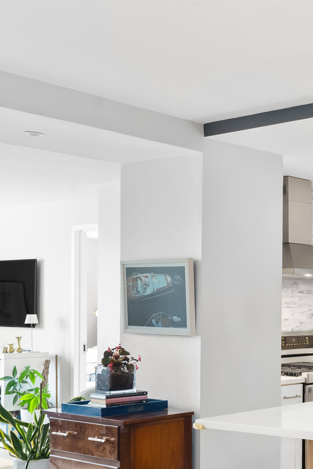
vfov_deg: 37.6
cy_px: 327
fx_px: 678
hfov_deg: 20.1
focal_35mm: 52
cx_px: 539
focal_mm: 17
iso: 1250
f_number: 11
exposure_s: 1/2.5
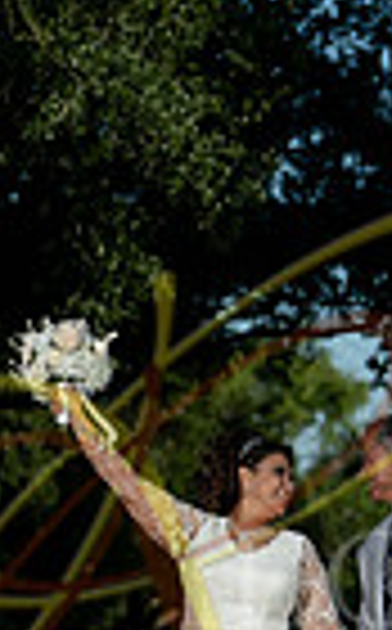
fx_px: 4737
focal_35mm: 276
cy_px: 526
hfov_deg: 4.7
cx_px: 347
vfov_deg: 7.6
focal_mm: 84
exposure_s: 1/5000
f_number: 2.8
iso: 320
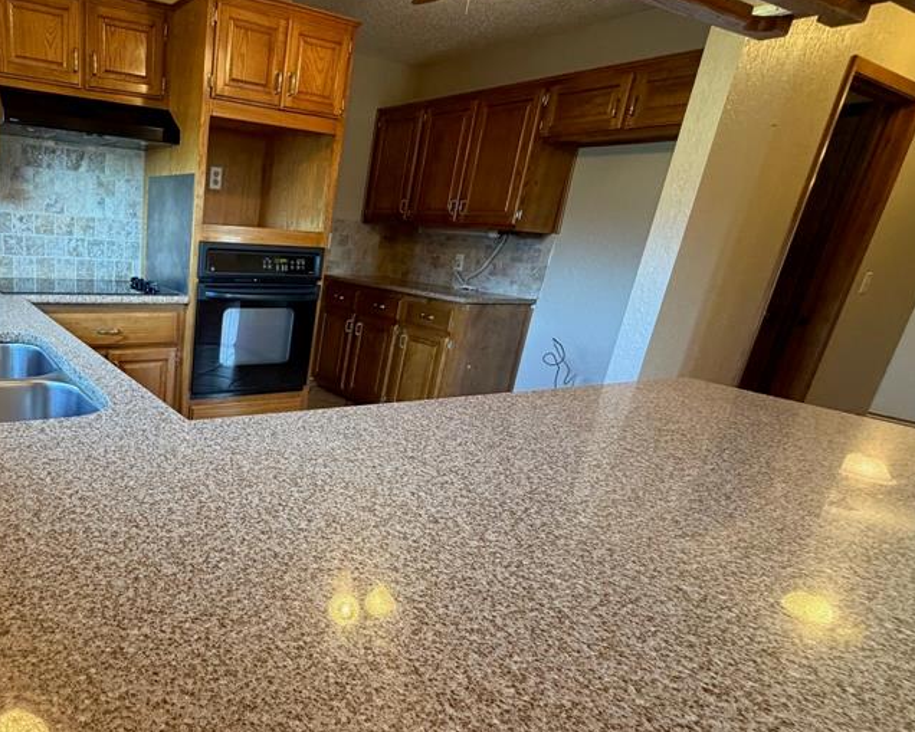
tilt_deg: -19.0
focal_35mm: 22
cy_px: 417
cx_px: 194
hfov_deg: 68.5
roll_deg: -3.6
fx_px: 596
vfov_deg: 62.9
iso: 400
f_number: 2.2
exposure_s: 1/60
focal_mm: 2.22
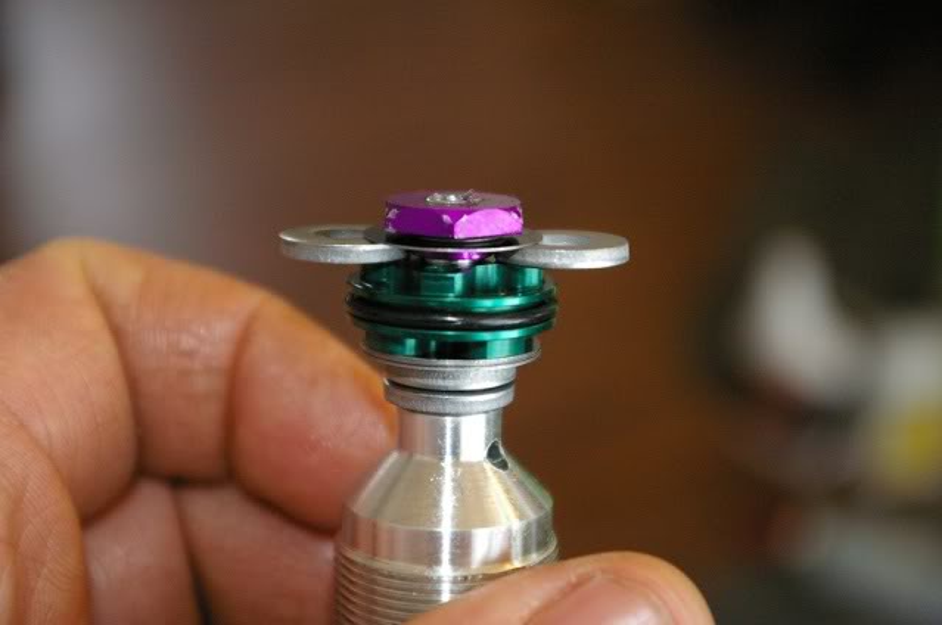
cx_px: 471
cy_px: 312
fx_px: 1764
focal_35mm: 68
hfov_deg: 29.9
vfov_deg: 20.1
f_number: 5.6
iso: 1600
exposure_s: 1/125
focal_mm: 45
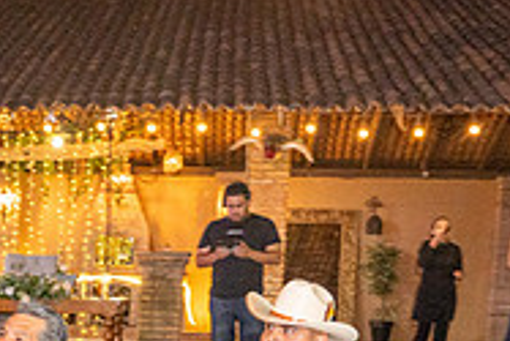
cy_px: 498
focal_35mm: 87
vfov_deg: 14.7
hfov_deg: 22.3
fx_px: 1233
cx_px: -27
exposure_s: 1/80
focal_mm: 28
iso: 2500
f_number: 5
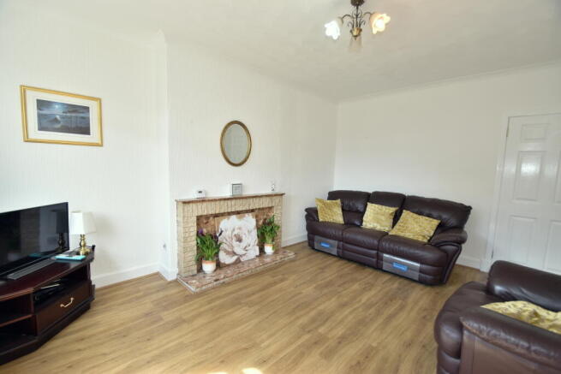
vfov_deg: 77.4
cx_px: 280
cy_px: 187
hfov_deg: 100.4
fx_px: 234
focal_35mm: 15
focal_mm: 10
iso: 125
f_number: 5
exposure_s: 1/60
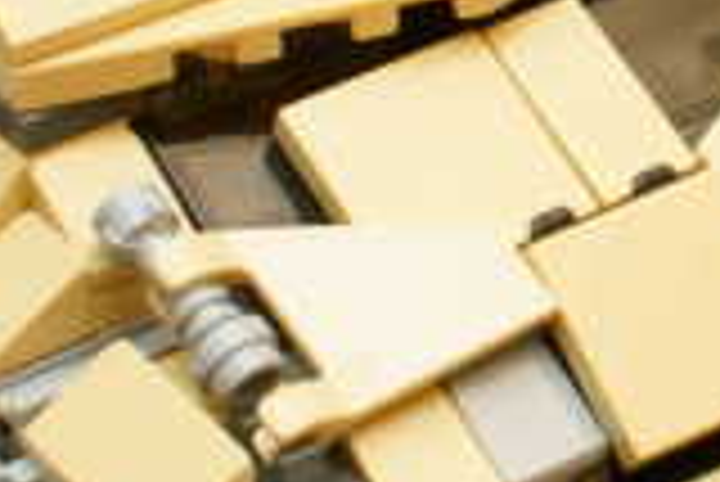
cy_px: 63
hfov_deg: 10.0
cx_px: 891
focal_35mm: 202
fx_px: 4044
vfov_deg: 6.8
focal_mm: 30
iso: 400
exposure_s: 1/60
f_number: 14
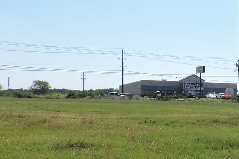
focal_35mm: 71
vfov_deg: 19.1
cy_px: 118
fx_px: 471
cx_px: 285
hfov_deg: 25.6
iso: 100
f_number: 3.7
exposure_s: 1/1250
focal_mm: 4.3
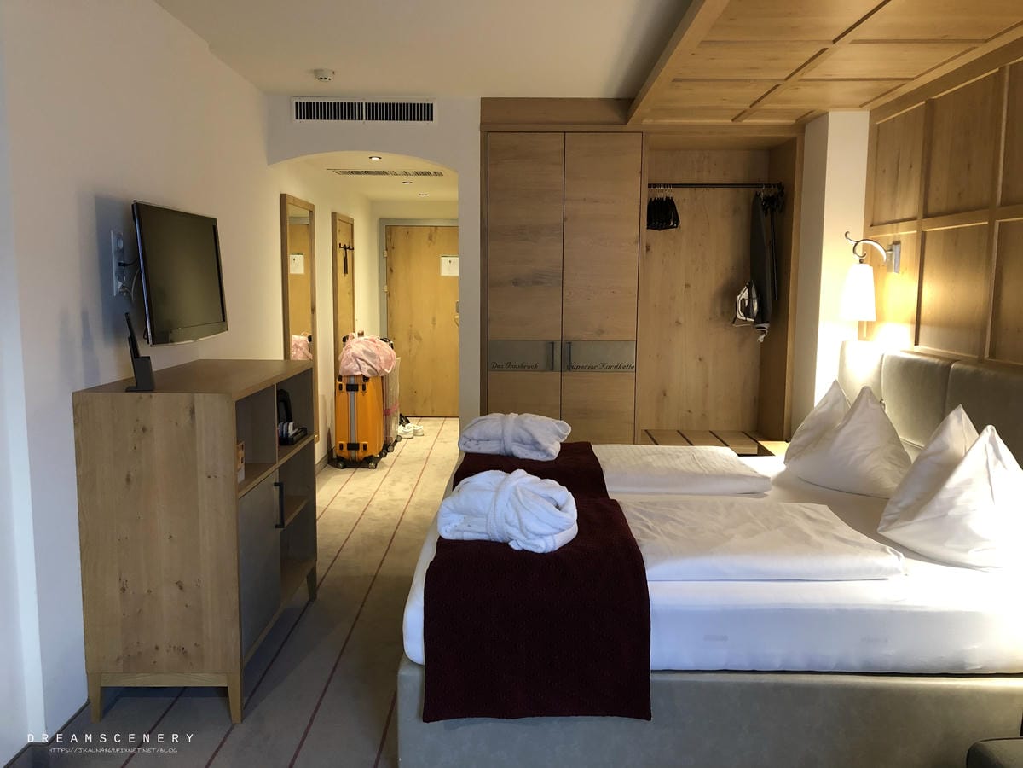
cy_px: 384
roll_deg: -0.6
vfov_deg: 49.7
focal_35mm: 28
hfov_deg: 63.4
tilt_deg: -9.0
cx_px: 512
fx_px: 827
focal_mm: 3.99
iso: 100
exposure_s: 1/11
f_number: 1.8
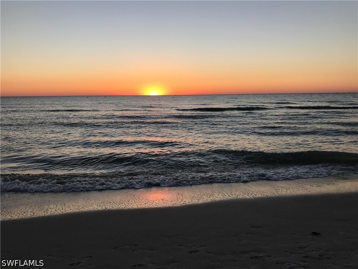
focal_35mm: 28
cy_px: 134
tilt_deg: -7.7
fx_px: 290
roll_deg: -0.3
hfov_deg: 63.4
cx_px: 179
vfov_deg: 49.7
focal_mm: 3.99
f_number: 1.8
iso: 20
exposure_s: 1/454
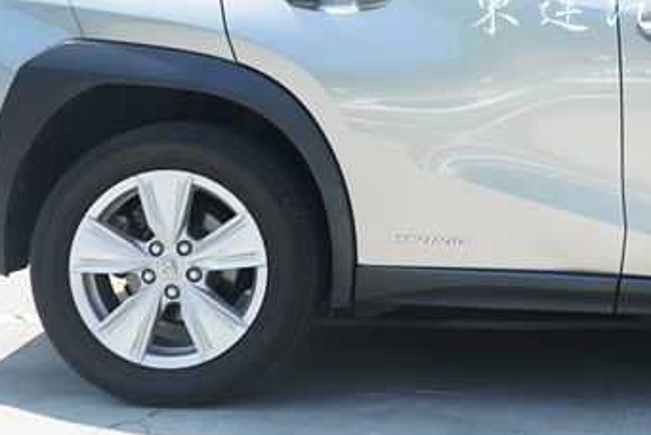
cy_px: 7
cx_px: 752
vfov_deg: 15.0
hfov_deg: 21.2
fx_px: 1629
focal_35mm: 90
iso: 100
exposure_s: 1/125
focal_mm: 30
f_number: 7.1
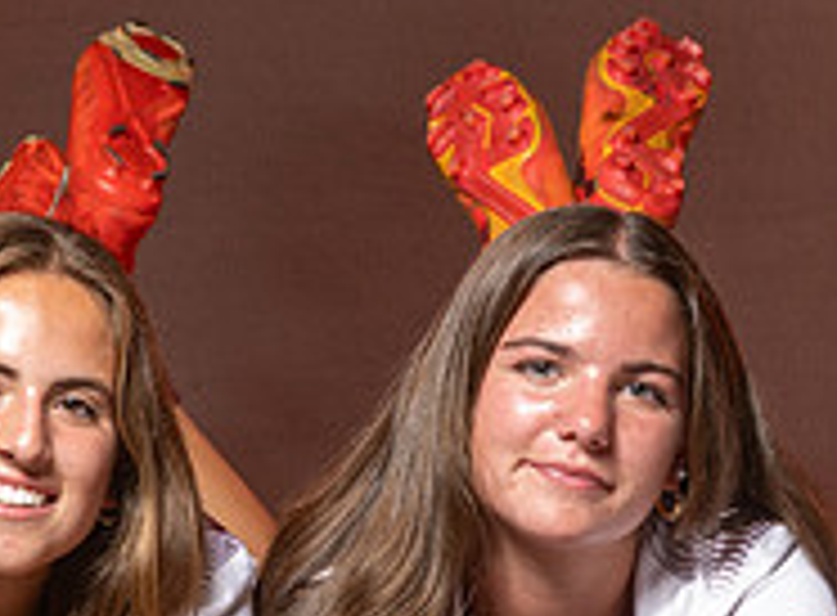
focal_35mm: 330
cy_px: 343
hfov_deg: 6.0
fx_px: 7928
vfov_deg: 4.5
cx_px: 339
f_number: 8
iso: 80
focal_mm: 70
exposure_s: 1/250
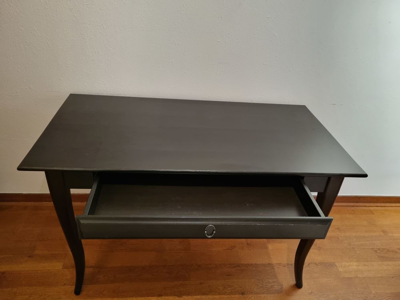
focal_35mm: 26
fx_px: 300
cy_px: 150
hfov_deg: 67.3
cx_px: 200
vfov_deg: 53.1
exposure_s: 1/33
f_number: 1.8
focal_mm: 5.4
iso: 640
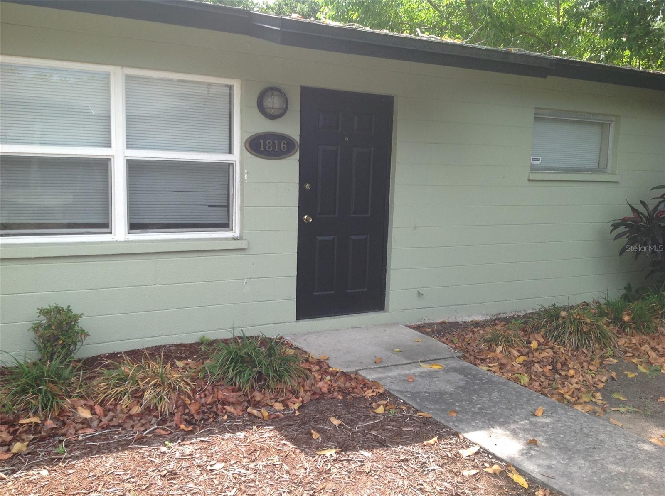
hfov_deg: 52.7
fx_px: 671
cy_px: 248
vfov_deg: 40.6
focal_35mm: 35
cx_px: 332
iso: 50
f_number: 2.4
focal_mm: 4.28
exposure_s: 1/540
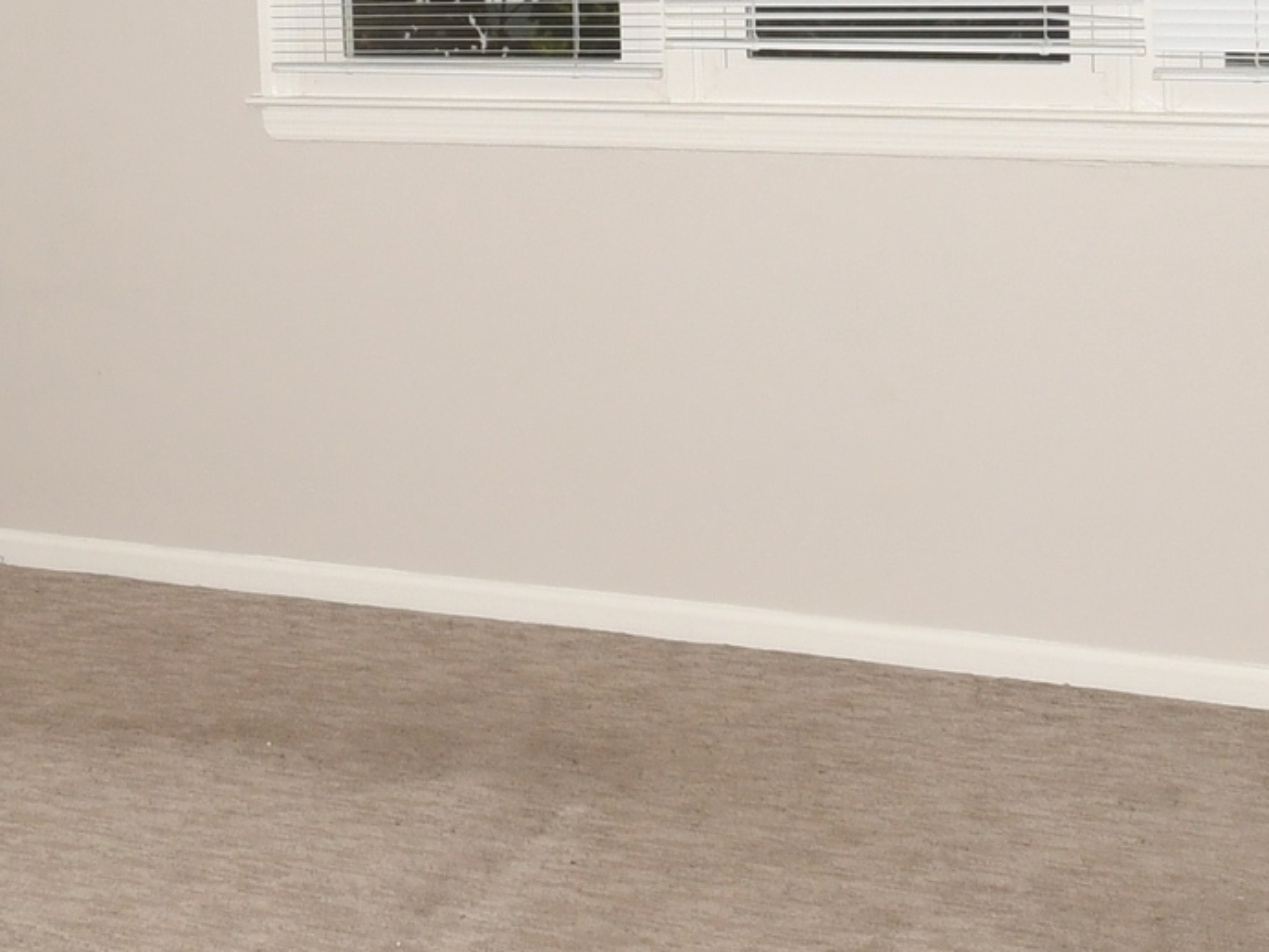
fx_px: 2346
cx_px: 275
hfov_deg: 29.6
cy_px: -51
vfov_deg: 21.9
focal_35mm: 64
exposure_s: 1/250
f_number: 9
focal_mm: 10
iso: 640
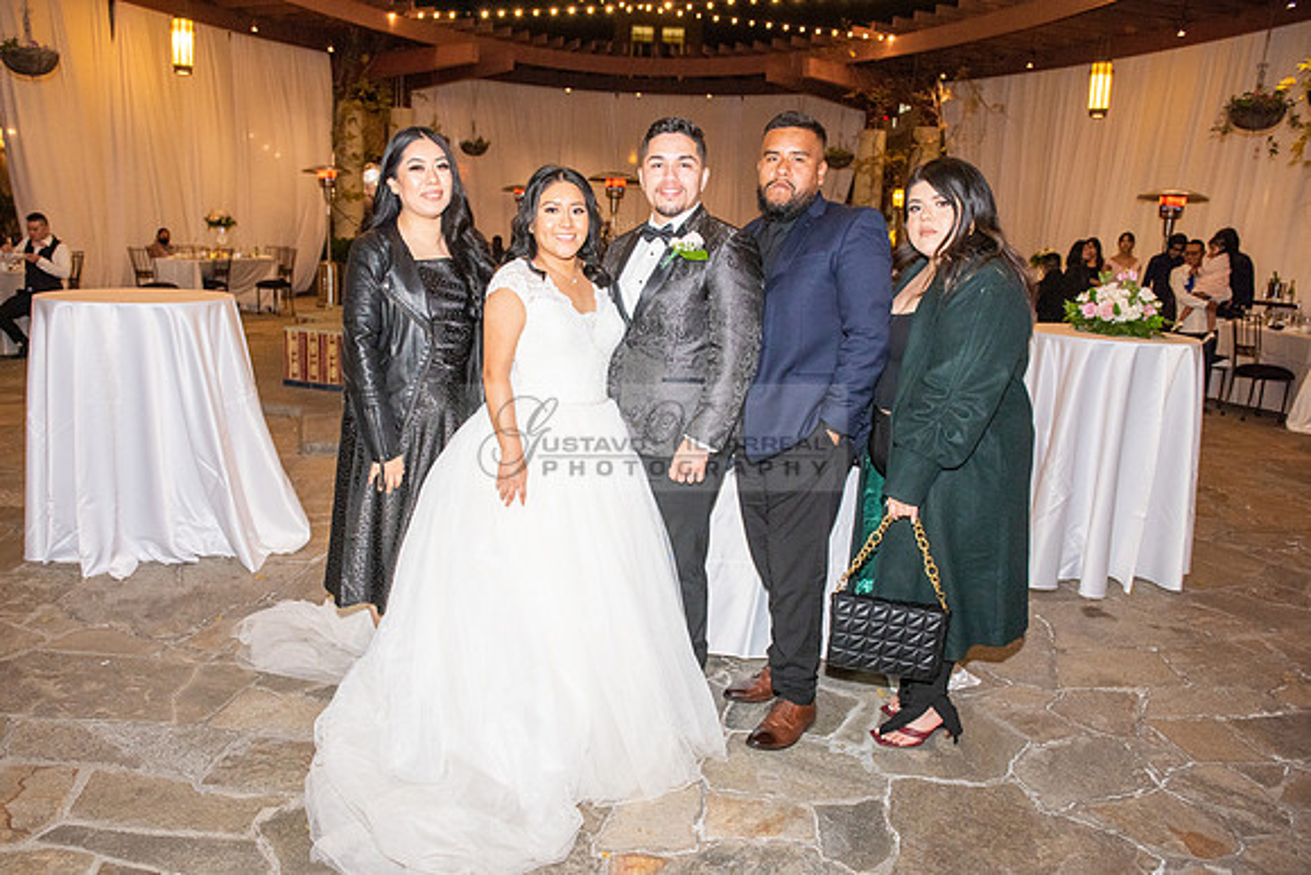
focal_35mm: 26
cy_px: 468
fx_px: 950
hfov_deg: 69.2
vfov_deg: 49.4
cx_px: 623
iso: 1600
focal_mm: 24
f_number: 4
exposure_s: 1/160
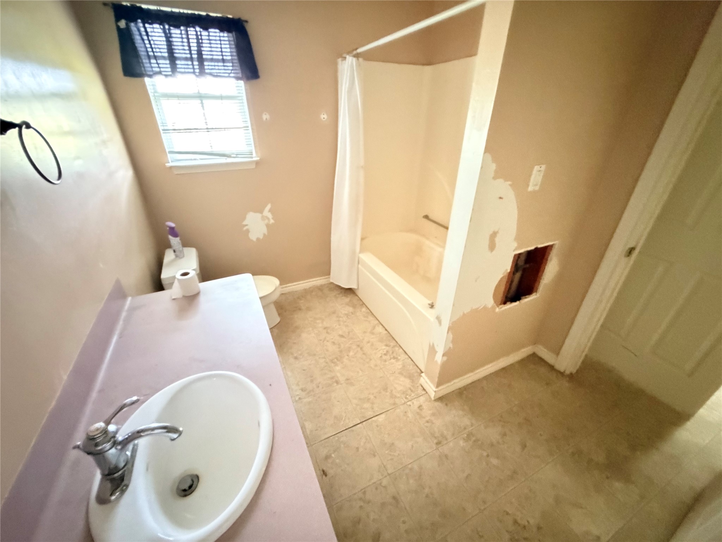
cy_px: 271
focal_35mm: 14
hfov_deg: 102.1
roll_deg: +0.8
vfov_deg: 85.7
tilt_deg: -28.0
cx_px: 361
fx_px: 292
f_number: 2.2
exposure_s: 1/15
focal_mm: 2.22
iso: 3200
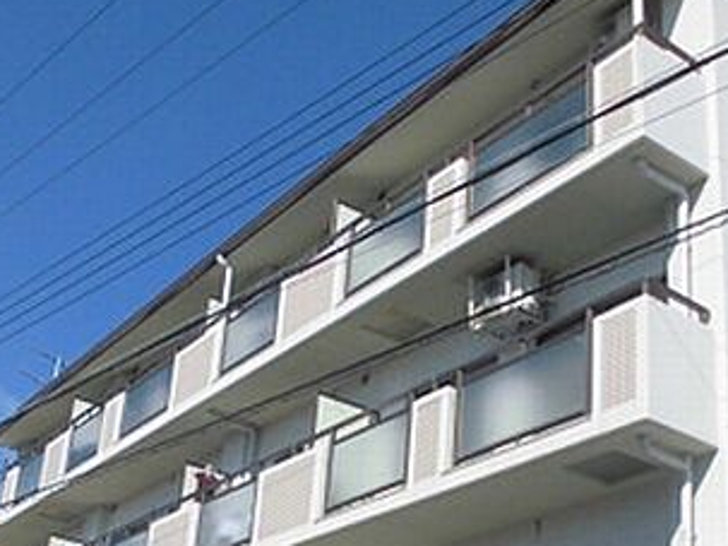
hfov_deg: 34.9
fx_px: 1156
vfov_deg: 25.7
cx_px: 356
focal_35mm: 55
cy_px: 486
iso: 100
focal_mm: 4.6
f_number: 11.3
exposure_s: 1/125
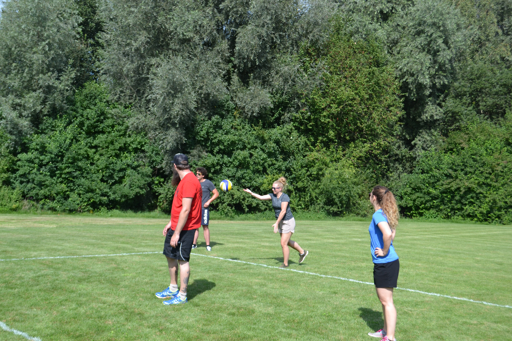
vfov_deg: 28.1
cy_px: 170
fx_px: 683
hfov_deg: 41.1
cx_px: 256
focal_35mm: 48
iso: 400
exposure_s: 1/1250
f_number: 5
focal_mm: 32
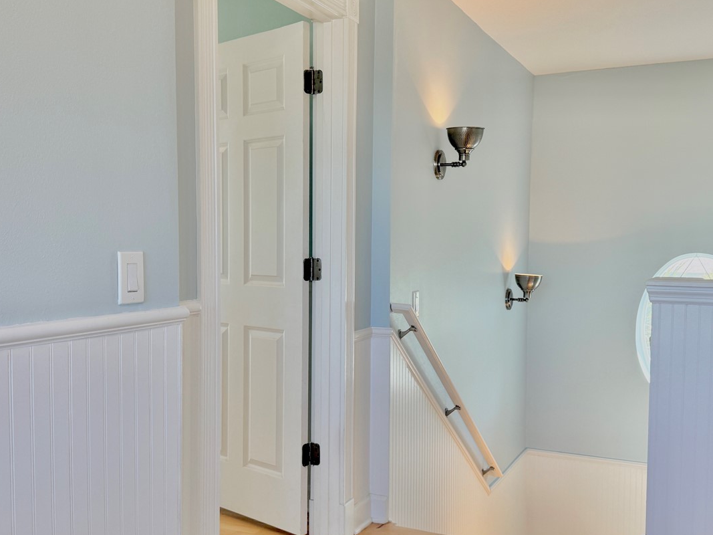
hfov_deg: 51.3
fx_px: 741
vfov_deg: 39.6
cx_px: 344
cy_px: 292
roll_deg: -0.5
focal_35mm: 36
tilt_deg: -2.8
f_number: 1.78
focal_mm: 6.76
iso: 100
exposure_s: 1/279
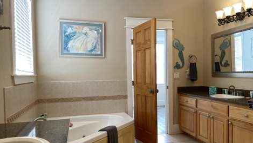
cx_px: 125
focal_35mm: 29
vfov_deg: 40.1
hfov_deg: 66.1
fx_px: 195
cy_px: 80
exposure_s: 1/120
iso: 40
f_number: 1.6
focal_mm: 4.2
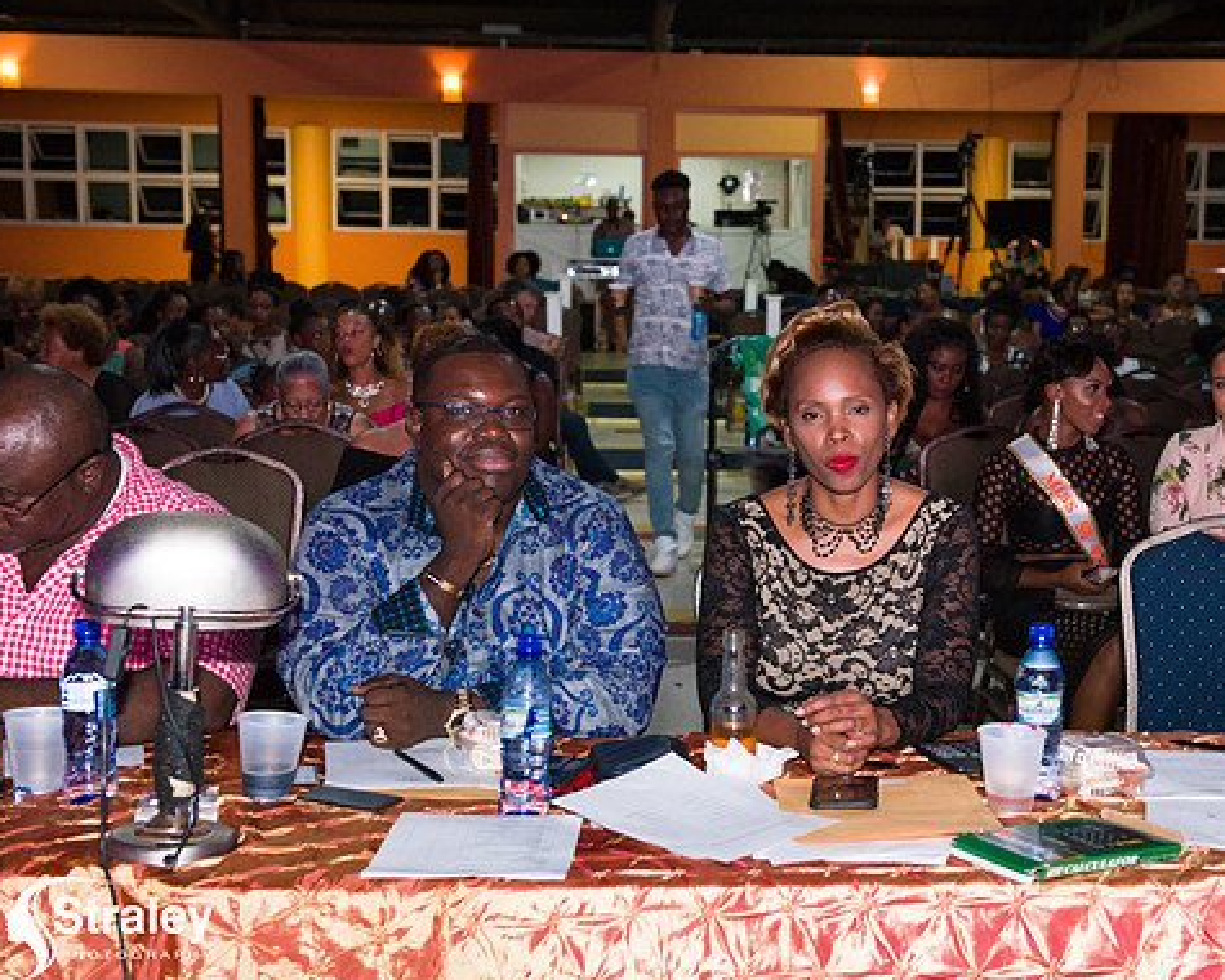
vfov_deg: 27.6
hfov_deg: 34.0
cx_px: 730
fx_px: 1994
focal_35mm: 55
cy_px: 494
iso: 4000
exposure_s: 1/160
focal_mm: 48
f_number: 5
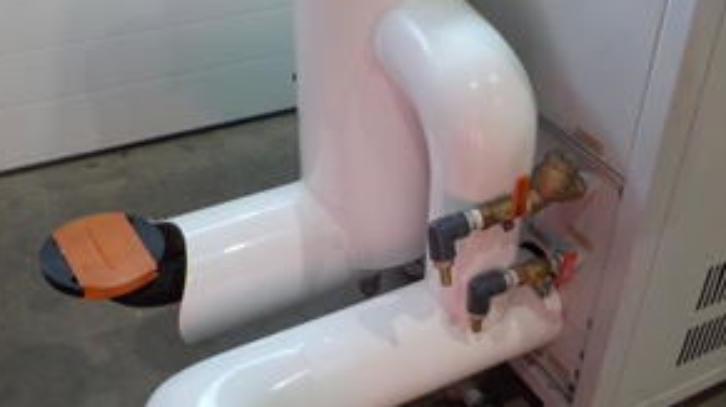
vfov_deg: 26.4
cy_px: 225
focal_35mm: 45
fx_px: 865
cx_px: 404
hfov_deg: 45.4
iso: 125
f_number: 3.3
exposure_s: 1/40
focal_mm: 4.1
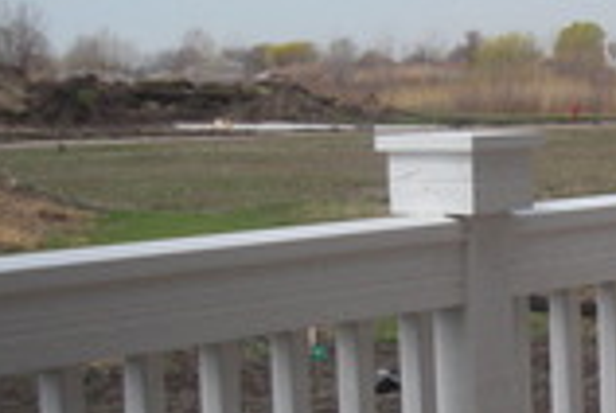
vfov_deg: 9.4
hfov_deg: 12.3
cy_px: 312
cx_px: 1232
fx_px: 2520
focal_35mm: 147
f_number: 3.8
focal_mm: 5.9
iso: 64
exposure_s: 1/782
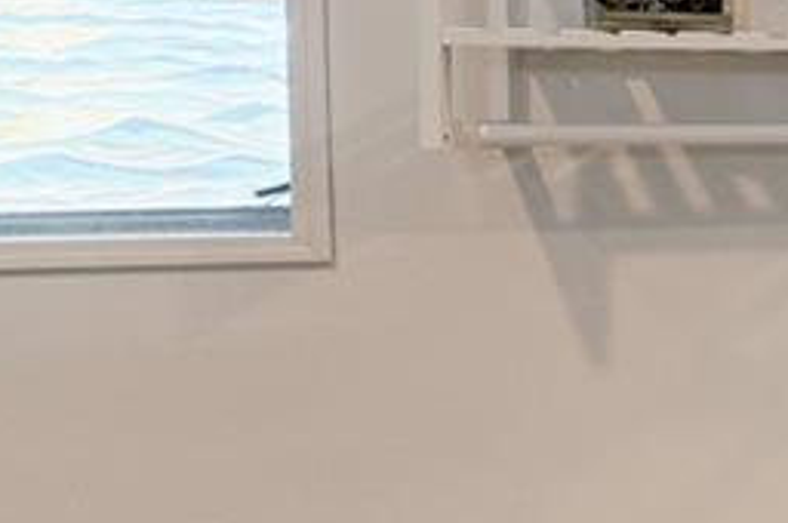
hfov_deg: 13.1
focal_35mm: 75
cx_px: 2133
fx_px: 1640
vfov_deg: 18.1
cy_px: 175
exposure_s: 1/10
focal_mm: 12
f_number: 9
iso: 200
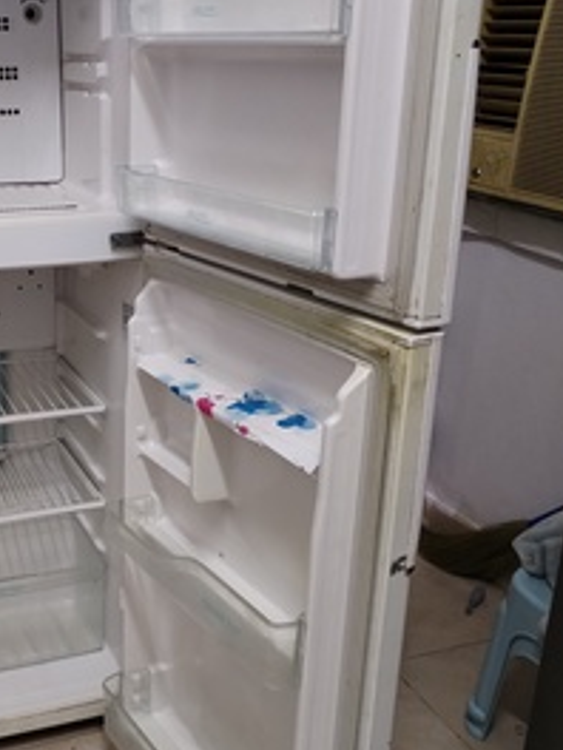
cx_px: 92
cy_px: 365
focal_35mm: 45
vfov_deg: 42.1
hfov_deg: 31.2
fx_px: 976
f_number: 1.8
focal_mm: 4.75
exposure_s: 1/24
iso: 756
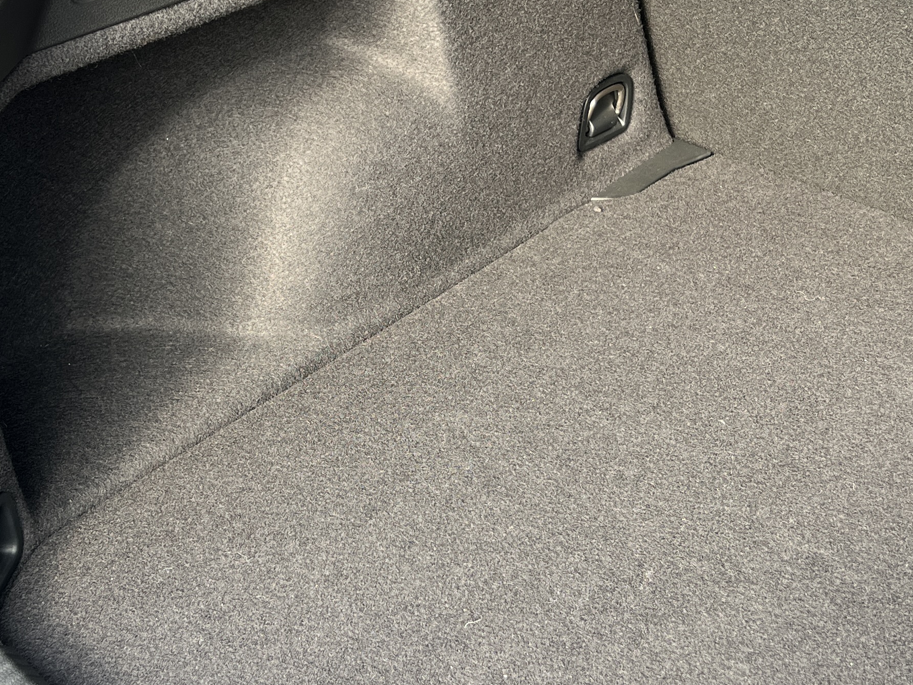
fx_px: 1556
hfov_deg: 32.6
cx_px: 361
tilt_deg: -32.0
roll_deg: +2.6
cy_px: 276
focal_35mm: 59
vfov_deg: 24.8
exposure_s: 1/205
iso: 40
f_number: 1.5
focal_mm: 5.7
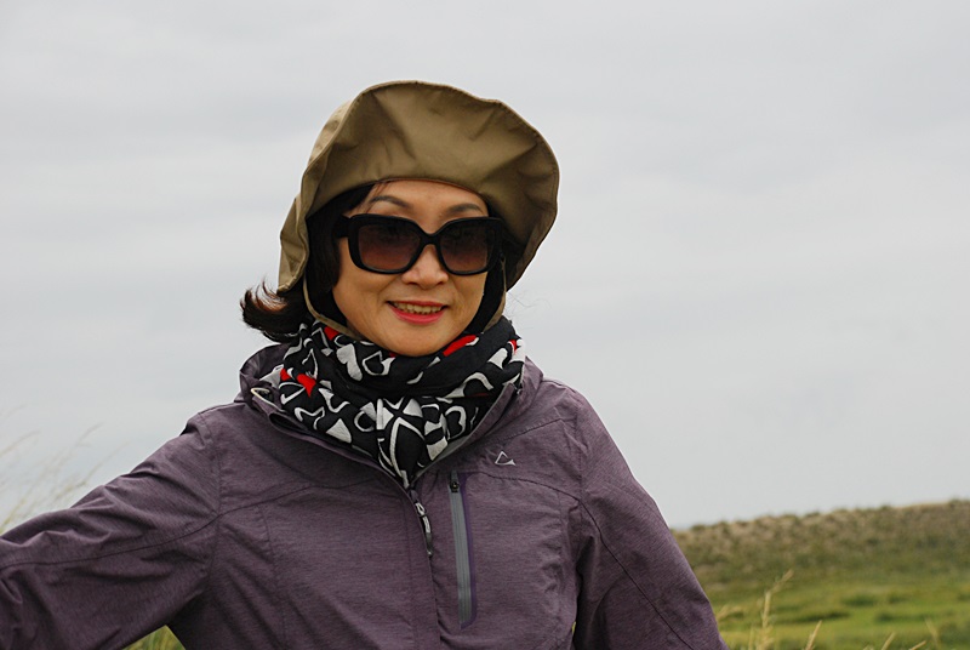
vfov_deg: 15.8
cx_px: 485
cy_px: 325
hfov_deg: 23.3
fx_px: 2348
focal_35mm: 87
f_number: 6.3
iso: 400
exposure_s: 1/400
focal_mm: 58
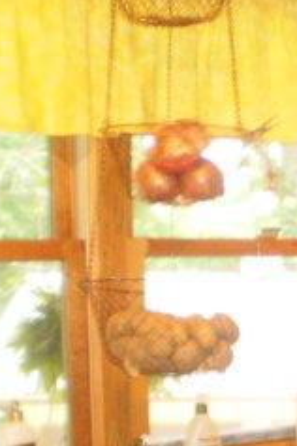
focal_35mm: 101
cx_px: 571
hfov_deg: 12.2
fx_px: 1250
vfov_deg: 19.8
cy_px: 403
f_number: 3.1
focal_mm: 6.3
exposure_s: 1/30
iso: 250
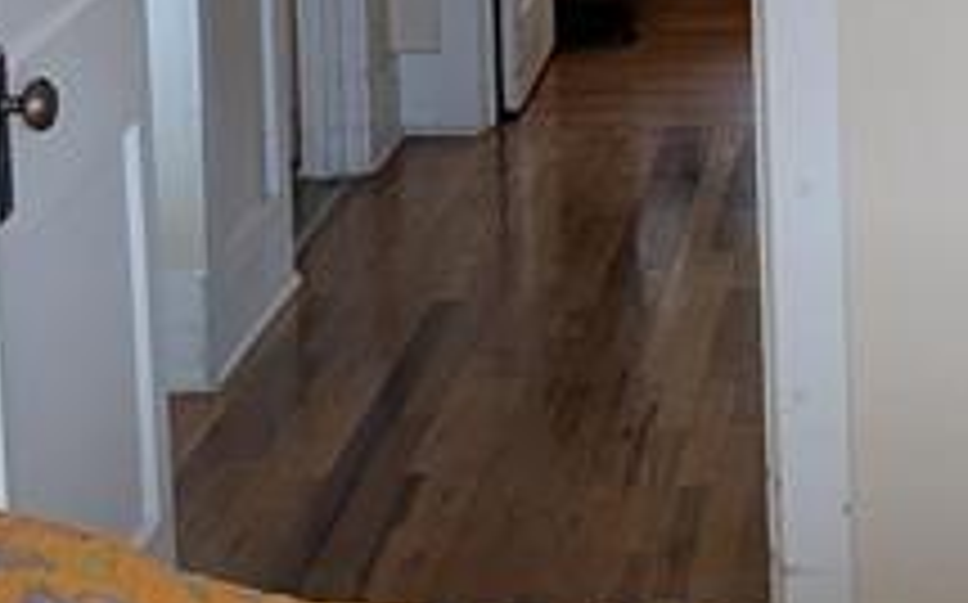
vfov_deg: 10.6
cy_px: -90
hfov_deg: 17.1
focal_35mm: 121
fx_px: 3190
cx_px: 828
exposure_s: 1/40
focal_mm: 6.9
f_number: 1.68
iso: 50
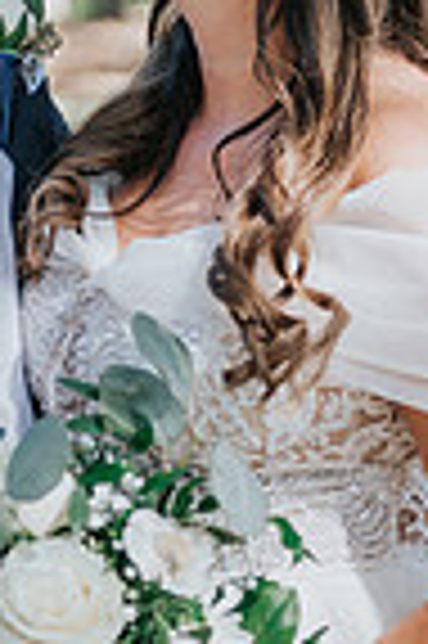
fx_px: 3092
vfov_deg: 11.9
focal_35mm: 173
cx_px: 54
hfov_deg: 7.9
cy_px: 324
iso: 125
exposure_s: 1/320
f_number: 2.8
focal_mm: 55
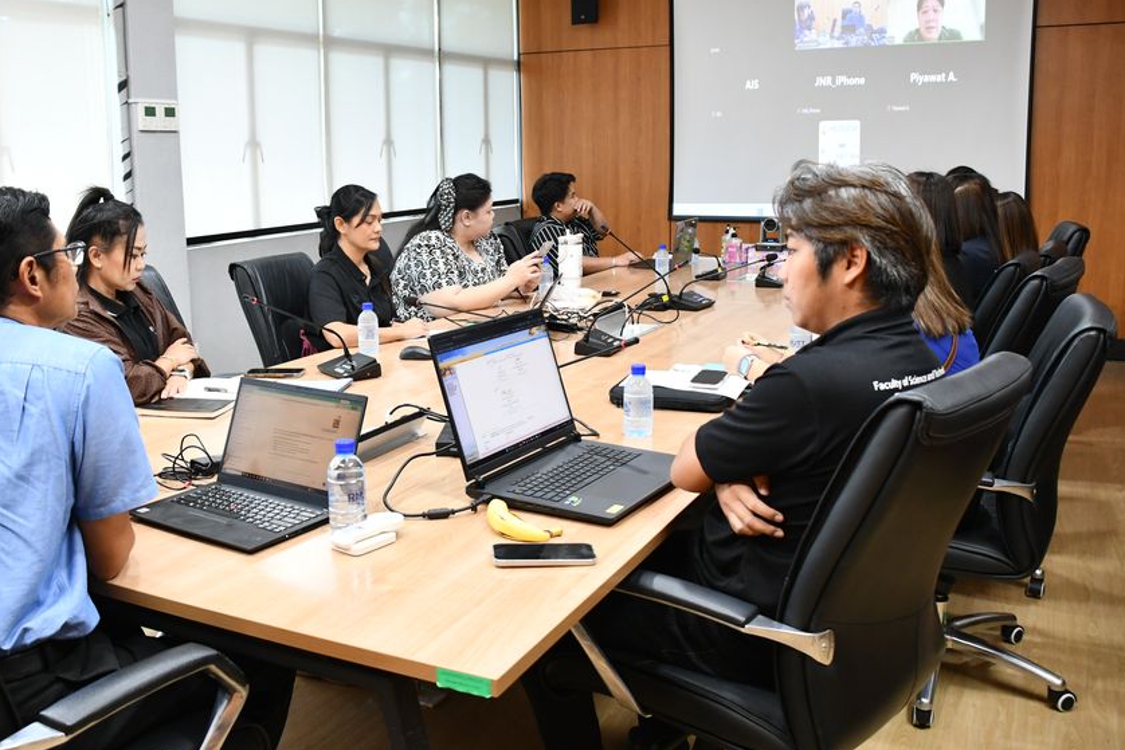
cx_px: 482
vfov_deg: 39.9
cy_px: 323
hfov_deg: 57.0
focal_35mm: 33
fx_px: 1031
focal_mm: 18
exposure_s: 1/125
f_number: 3.5
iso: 1600
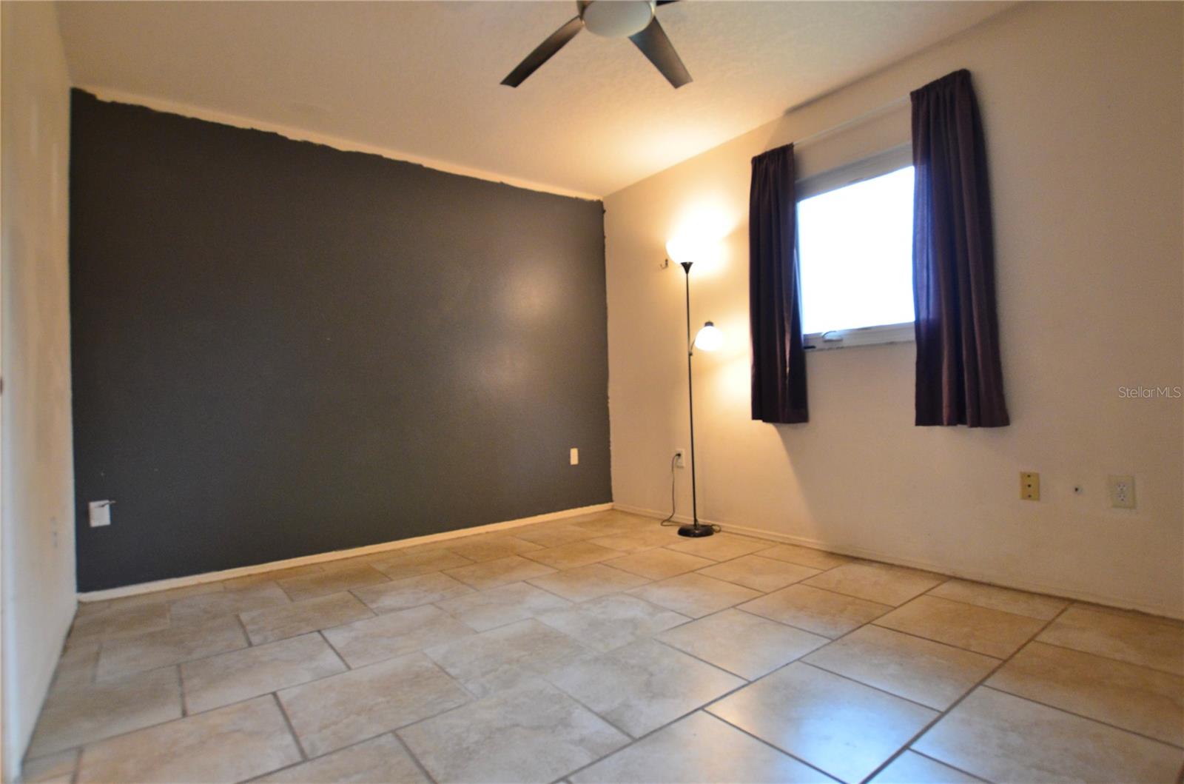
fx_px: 492
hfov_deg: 100.5
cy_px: 392
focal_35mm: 15
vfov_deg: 77.0
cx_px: 592
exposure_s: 1/80
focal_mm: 10
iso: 1250
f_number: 3.5
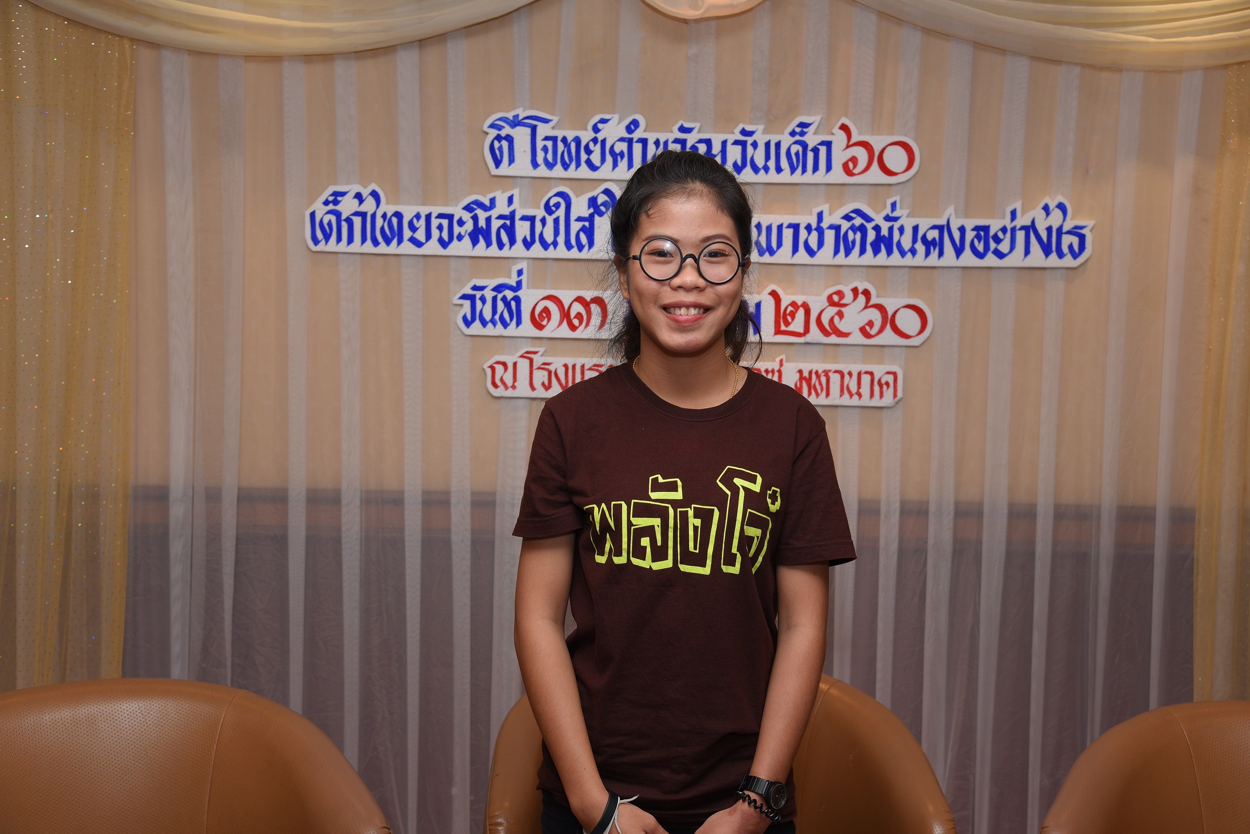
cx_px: 625
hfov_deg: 44.5
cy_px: 417
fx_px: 1528
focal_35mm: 44
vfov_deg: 30.5
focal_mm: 44
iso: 500
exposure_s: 1/100
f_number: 5.6
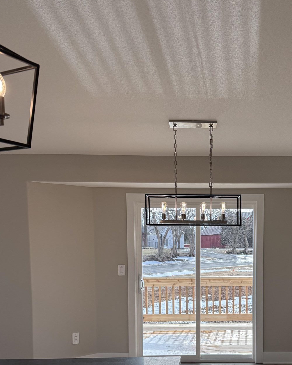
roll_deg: -0.7
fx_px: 465
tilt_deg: -3.8
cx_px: 224
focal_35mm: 43
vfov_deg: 41.4
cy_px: 280
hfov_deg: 34.1
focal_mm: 6.76
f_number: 1.78
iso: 100
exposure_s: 1/1075
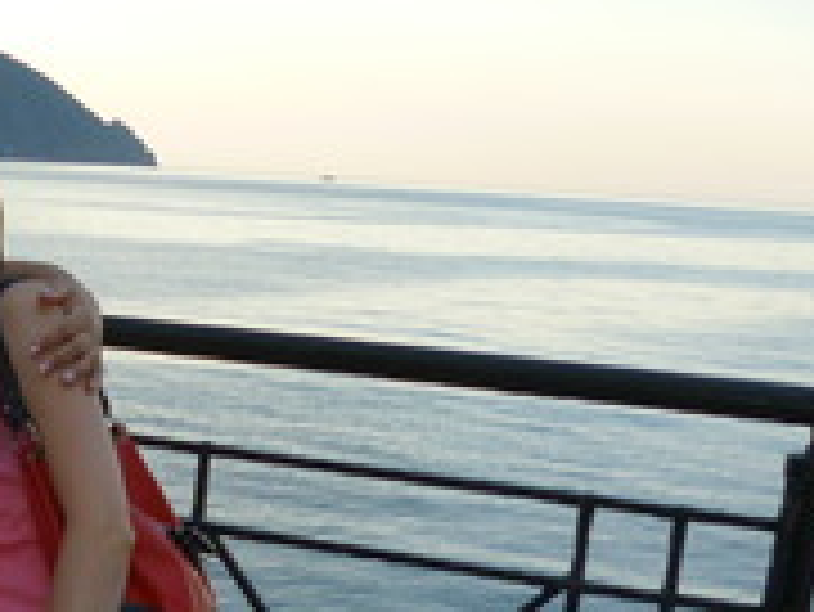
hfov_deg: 23.0
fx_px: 1812
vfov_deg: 18.6
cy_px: 626
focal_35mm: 77
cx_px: -191
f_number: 3.1
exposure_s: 1/80
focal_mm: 5
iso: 100
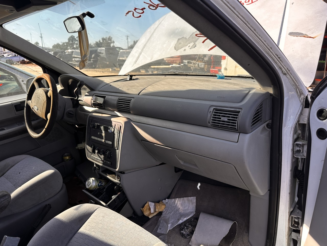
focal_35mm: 24
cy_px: 123
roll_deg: +0.0
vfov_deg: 56.8
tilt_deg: -15.5
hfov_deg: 71.6
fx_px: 227
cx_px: 164
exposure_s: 1/745
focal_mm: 6.86
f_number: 1.78
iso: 80
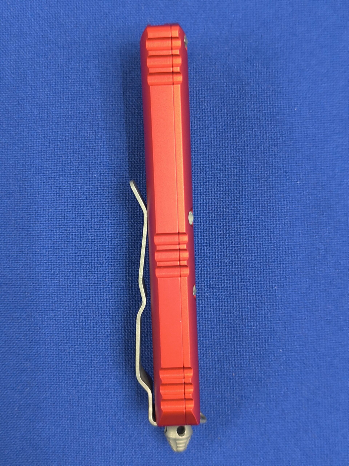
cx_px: 174
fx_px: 618
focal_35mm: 46
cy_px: 233
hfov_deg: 31.5
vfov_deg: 41.2
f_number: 1.65
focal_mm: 6.14
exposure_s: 1/50
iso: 500
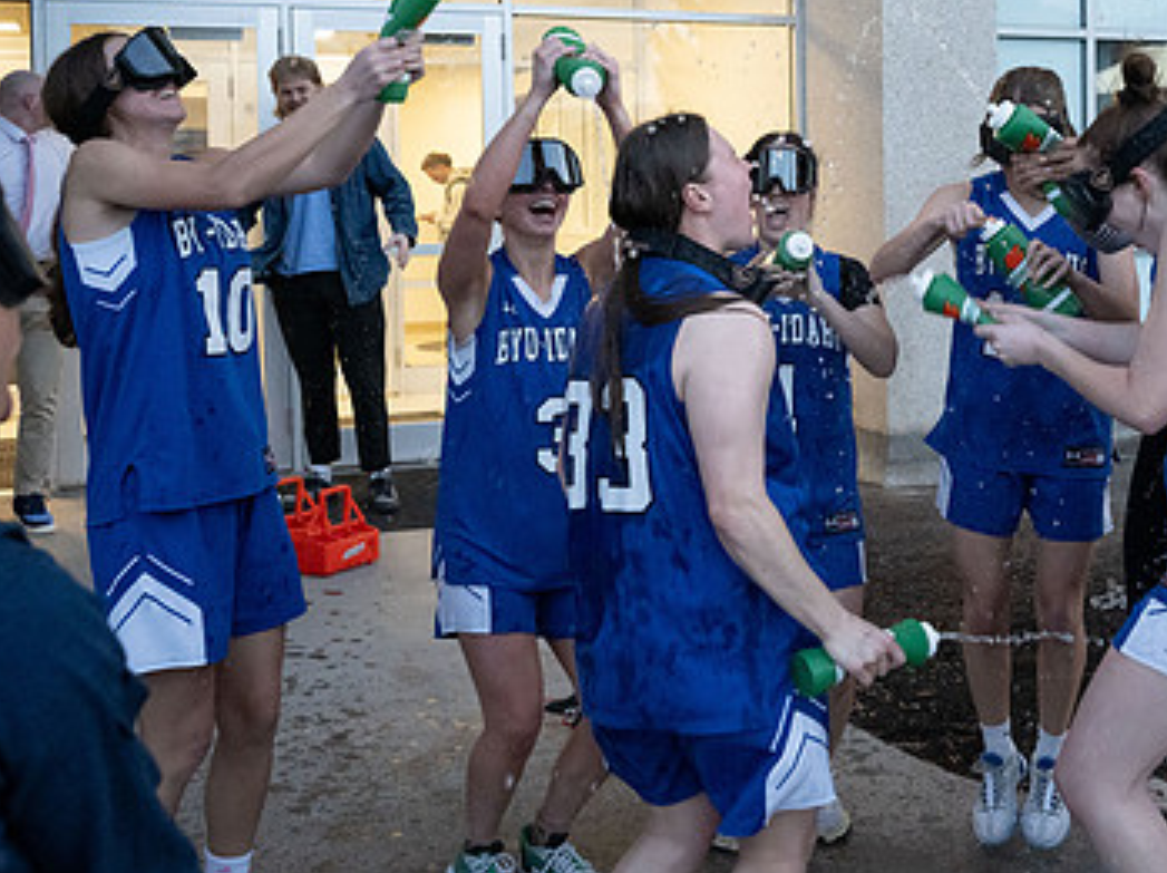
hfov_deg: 38.6
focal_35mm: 48
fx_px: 1617
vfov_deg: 29.9
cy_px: 253
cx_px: 889
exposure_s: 1/500
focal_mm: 30
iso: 4000
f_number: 4
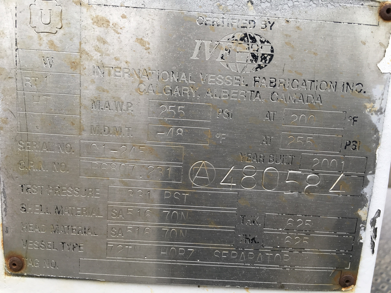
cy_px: 146
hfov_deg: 61.7
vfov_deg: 48.2
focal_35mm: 29
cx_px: 196
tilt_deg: -15.5
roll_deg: -2.7
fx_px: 328
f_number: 2.2
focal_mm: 4.15
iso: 32
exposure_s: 1/60
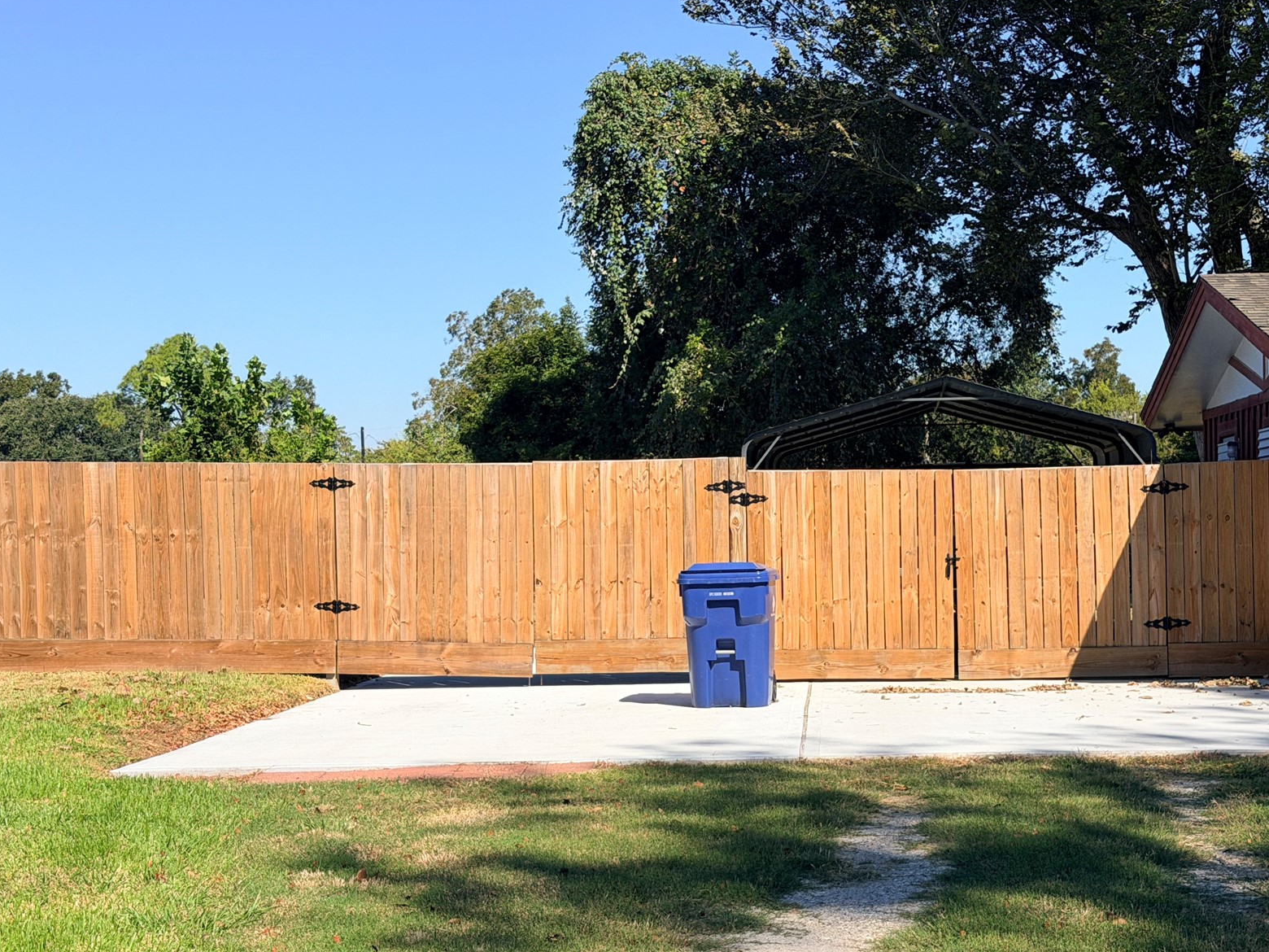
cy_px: 574
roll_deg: +0.7
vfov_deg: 23.2
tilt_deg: -1.4
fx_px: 2310
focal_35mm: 63
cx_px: 775
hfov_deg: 30.6
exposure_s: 1/5587
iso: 64
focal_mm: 6.76
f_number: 1.78
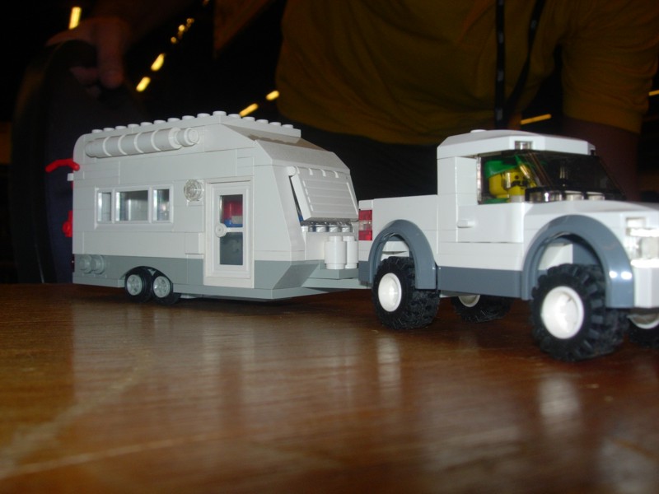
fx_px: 723
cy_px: 247
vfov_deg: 37.7
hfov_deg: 49.0
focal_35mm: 38
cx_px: 330
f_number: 4.8
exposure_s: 1/64
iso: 79
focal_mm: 7.8
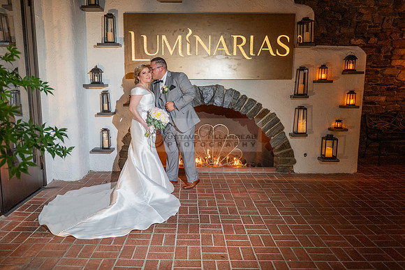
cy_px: 147
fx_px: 313
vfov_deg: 46.6
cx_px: 189
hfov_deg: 65.7
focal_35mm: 28
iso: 800
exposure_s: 1/100
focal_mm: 24
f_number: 2.8
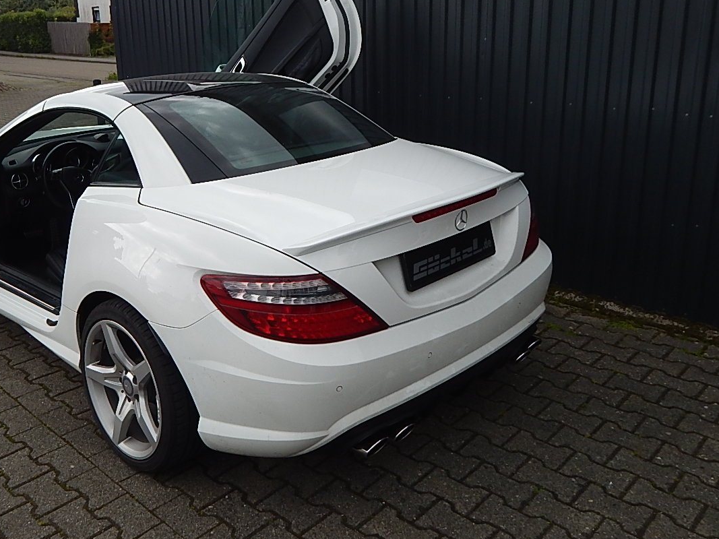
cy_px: 206
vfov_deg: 42.7
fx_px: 685
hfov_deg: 54.0
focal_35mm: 33
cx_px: 228
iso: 125
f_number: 3
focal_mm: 4
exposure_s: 1/400
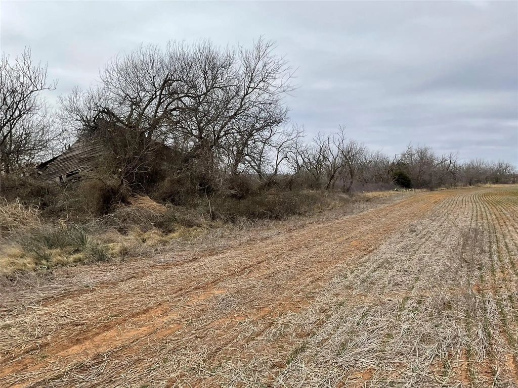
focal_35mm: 29
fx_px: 434
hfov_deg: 61.7
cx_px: 259
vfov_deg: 48.2
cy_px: 194
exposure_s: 1/2227
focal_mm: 3
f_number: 1.8
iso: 25
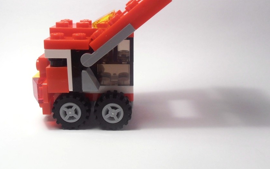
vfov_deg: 30.4
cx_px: 127
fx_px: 309
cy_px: 63
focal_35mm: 42
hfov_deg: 47.2
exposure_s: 1/80
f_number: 3.9
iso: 80
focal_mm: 6.61
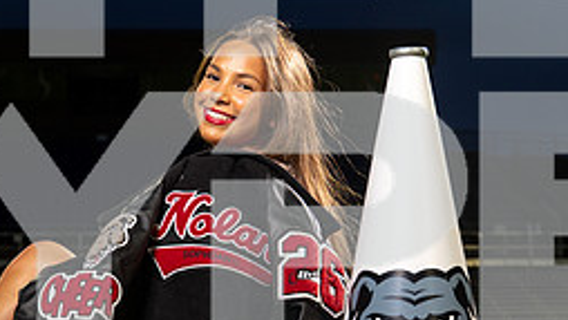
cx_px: 168
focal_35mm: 110
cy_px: 211
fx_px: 1657
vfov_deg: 11.0
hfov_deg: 19.4
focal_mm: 46
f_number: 4.5
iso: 640
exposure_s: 1/250
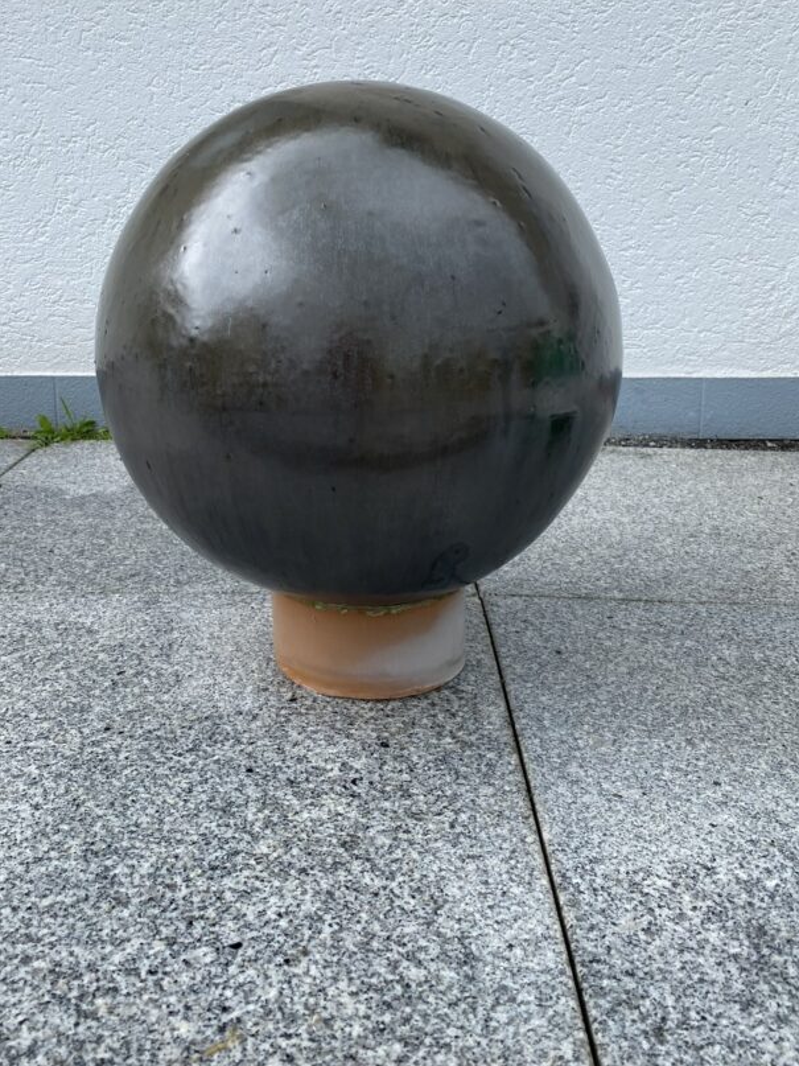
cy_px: 411
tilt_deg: -12.4
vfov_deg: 54.8
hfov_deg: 42.9
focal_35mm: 33
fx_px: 1016
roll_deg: -0.6
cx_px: 358
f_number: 1.8
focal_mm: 4.25
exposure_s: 1/827
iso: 32
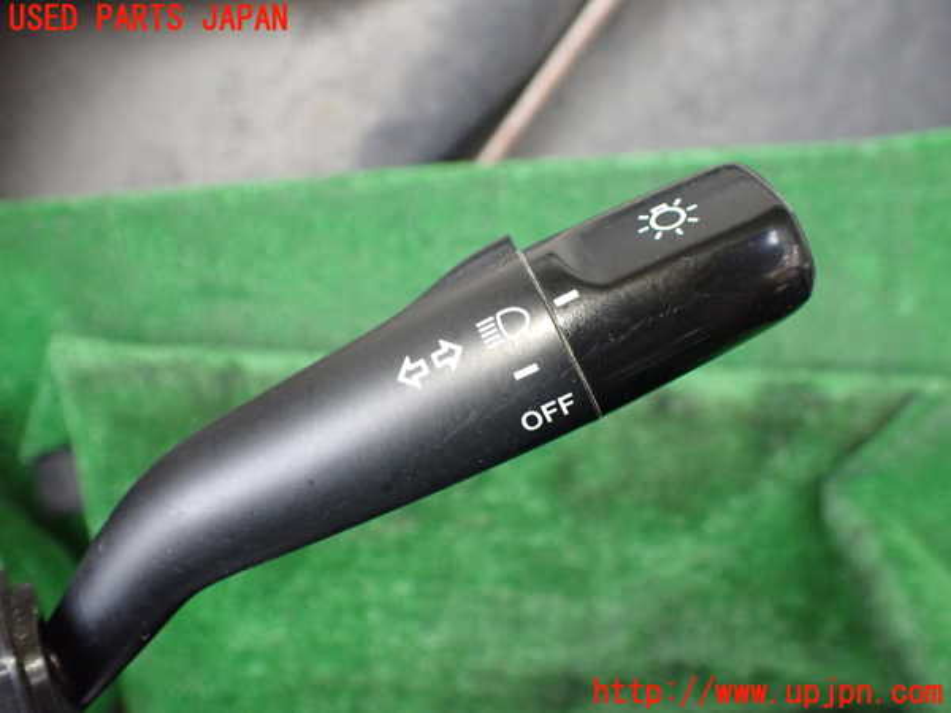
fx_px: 824
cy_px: 356
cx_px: 476
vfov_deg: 46.8
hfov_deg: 60.0
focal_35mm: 30
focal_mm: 5.4
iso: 800
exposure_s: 1/125
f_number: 2.3
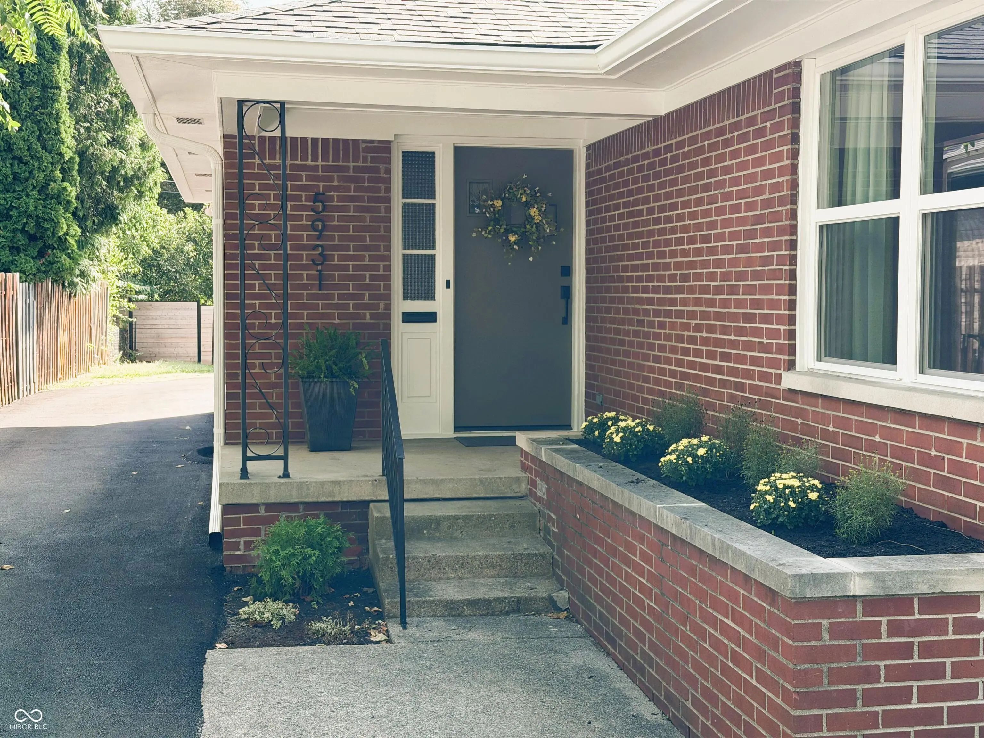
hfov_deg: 39.7
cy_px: 369
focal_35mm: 48
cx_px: 492
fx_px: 1364
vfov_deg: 30.3
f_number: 1.78
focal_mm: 6.76
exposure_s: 1/583
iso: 64
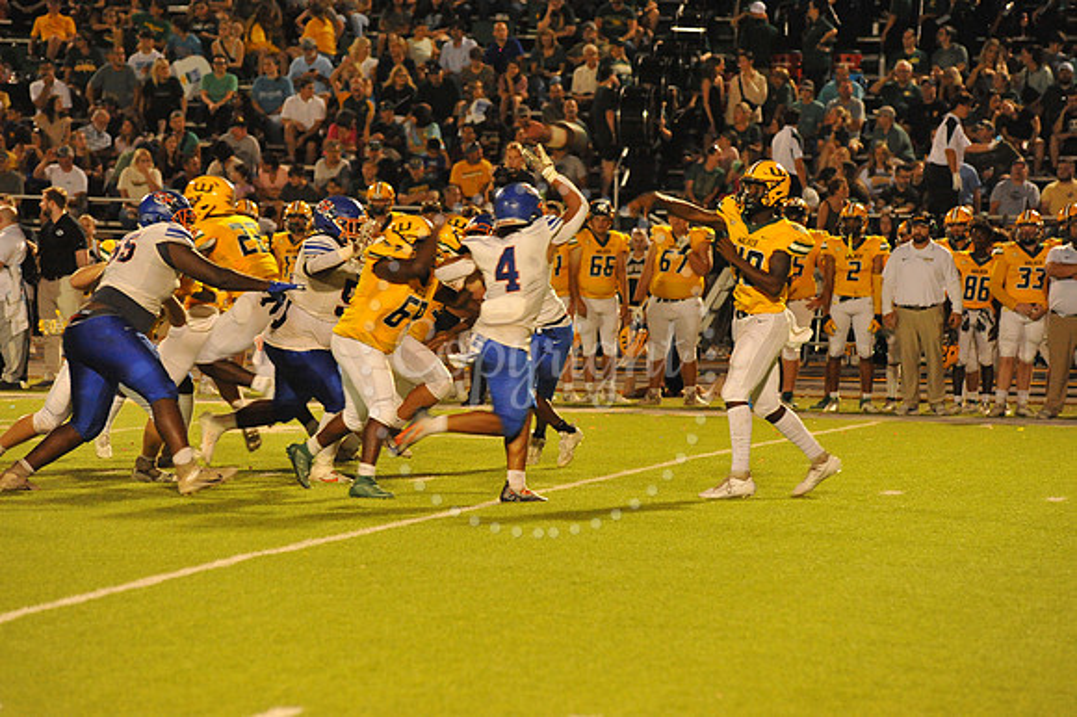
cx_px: 538
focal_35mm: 200
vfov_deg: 6.9
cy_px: 358
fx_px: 5980
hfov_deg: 10.3
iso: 6400
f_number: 5.6
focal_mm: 200
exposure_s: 1/200
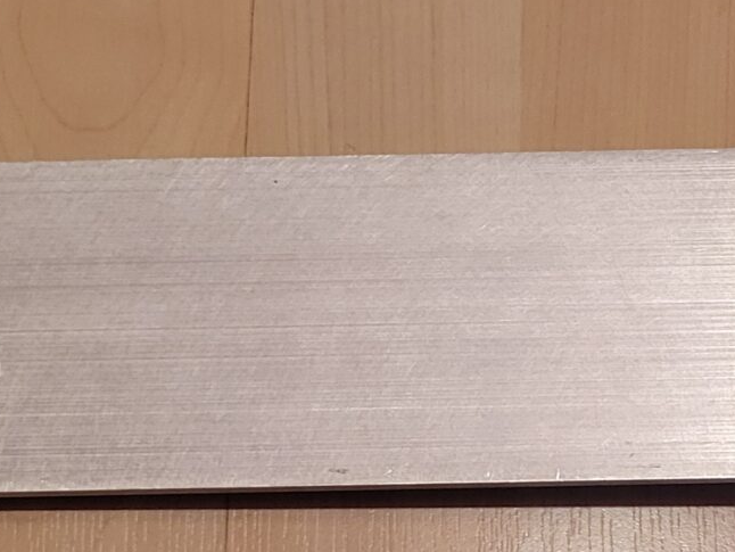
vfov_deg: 14.4
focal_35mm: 103
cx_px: 620
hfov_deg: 18.8
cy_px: 244
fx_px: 2188
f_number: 1.8
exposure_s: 1/40
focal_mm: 5.4
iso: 320
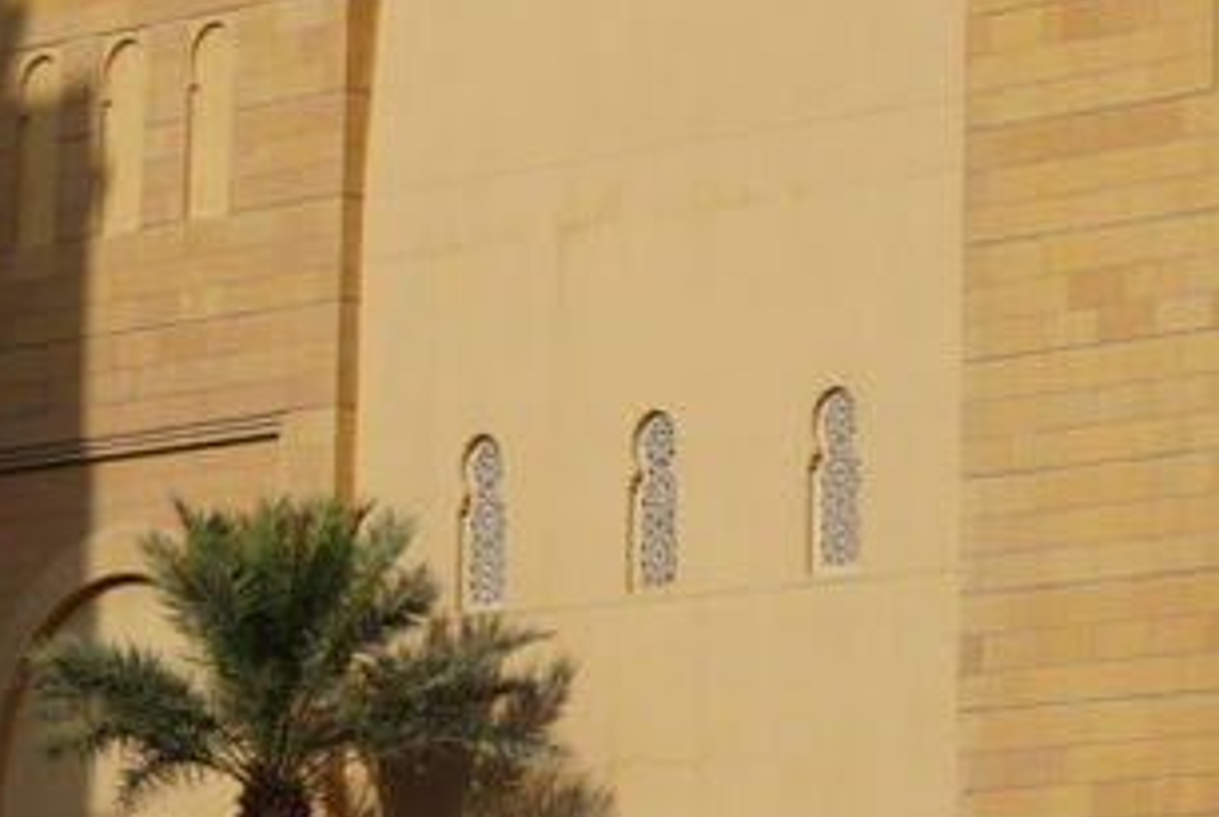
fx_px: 7969
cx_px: 1036
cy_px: -209
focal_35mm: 235
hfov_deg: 8.7
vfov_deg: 5.8
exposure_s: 1/320
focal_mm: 45
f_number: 10
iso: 100
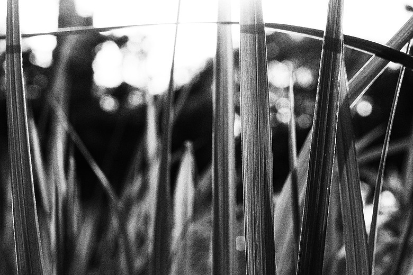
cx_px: 206
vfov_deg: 27.0
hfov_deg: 39.6
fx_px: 574
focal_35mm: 50
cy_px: 138
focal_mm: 18.3
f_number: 2.8
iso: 320
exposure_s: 1/160
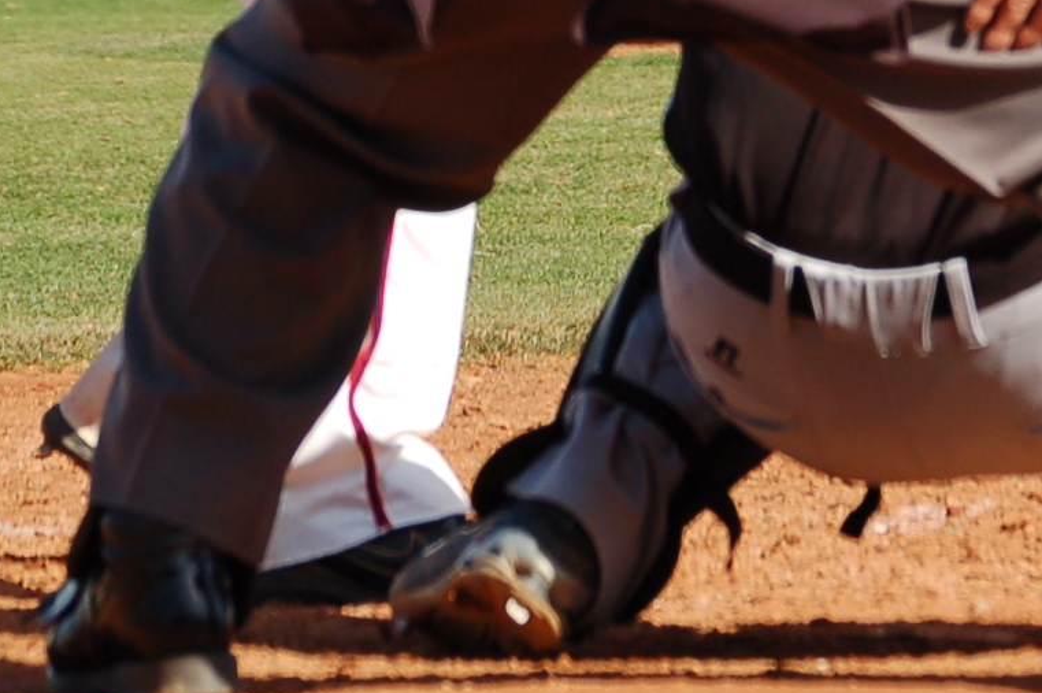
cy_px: -440
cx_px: 1262
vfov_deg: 2.3
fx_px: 17149
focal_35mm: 593
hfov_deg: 3.5
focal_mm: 100
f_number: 6.3
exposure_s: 1/640
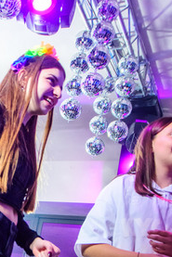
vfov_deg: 32.2
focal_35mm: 59
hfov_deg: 22.2
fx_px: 422
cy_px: 233
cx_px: 0
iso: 2500
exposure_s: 1/160
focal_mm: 17
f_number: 2.8
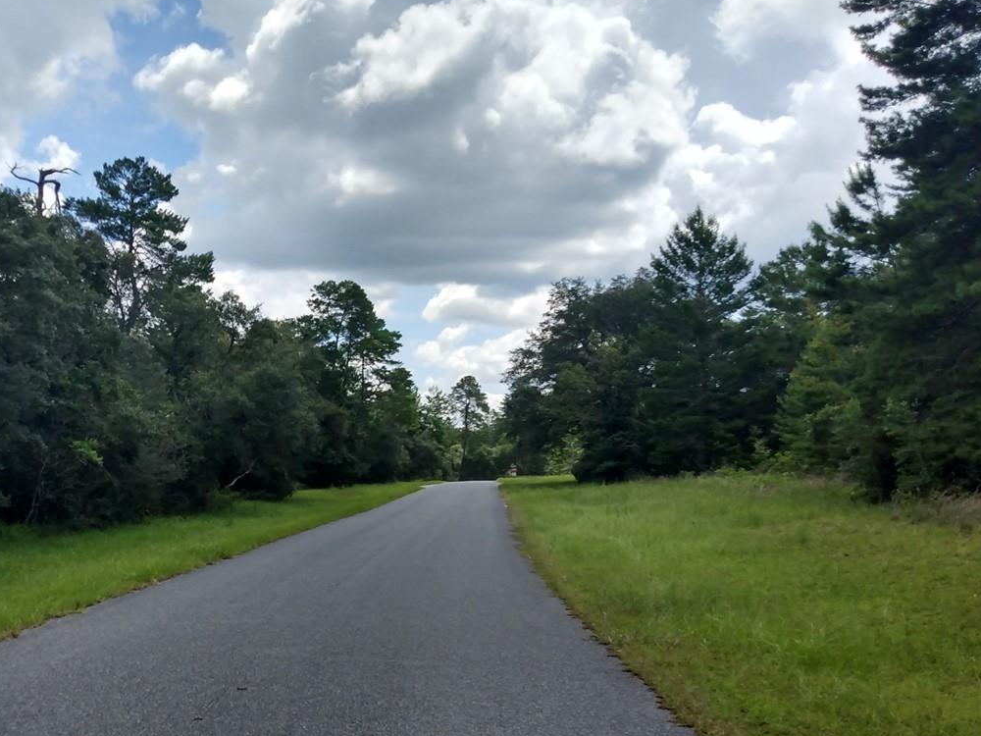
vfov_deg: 43.5
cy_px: 496
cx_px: 324
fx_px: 907
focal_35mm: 32
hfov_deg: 55.6
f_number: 2
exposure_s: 1/2231
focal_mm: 3.54
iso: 100
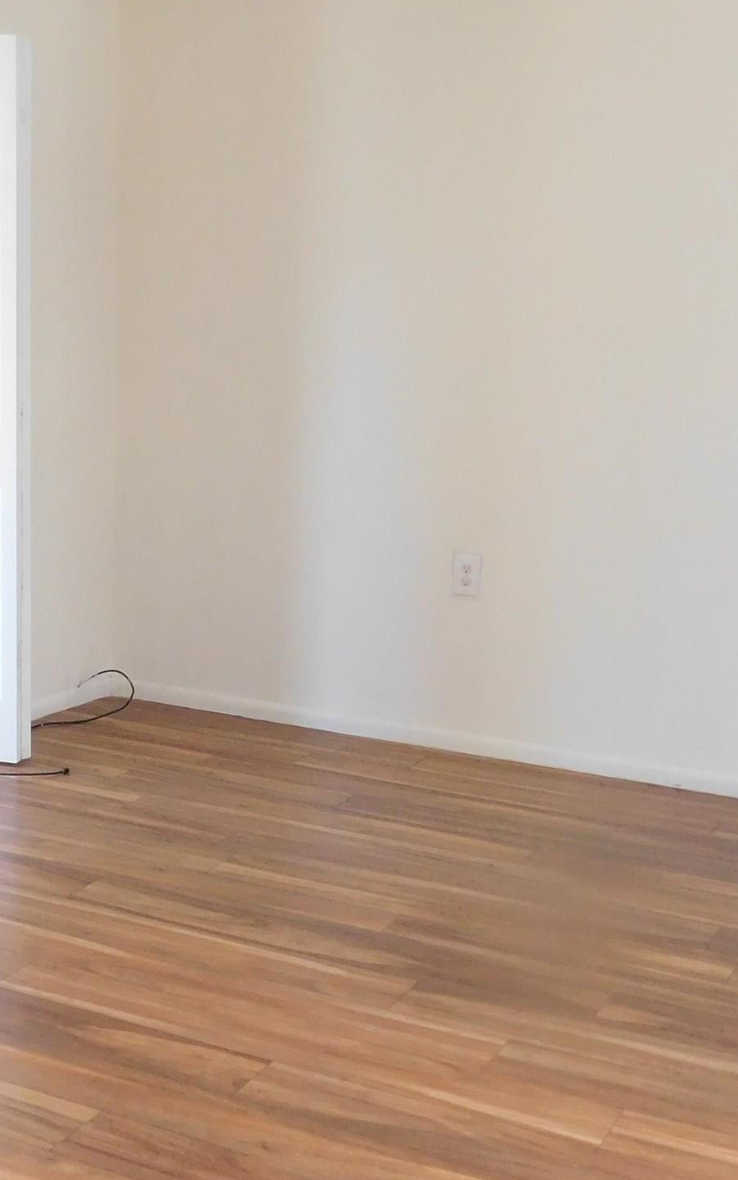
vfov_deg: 38.7
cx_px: 117
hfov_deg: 24.4
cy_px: 704
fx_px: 1673
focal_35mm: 52
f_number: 3
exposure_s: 1/25
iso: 400
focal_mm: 4
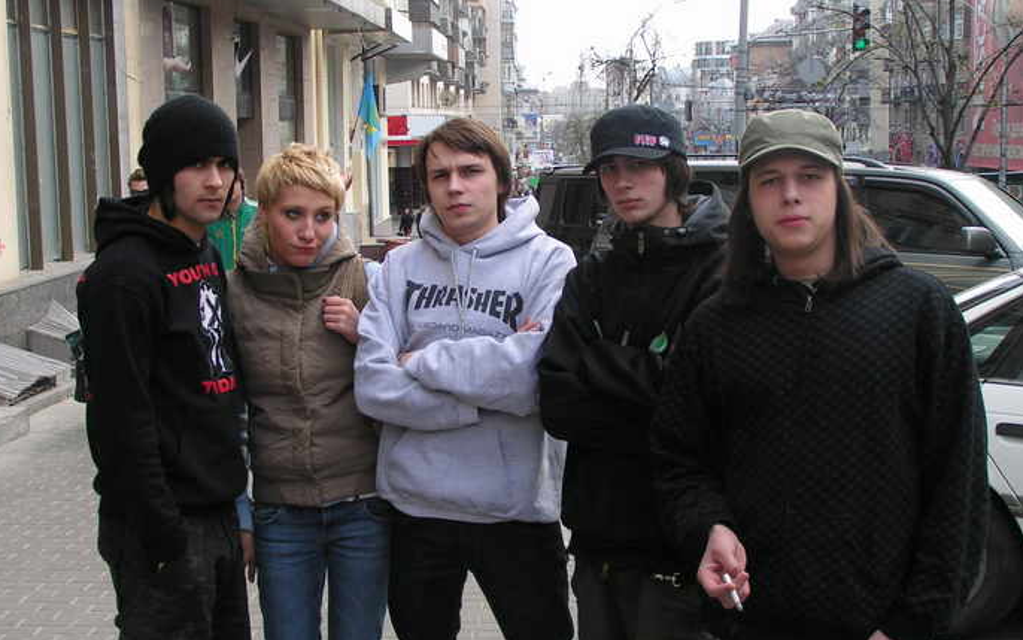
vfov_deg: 24.4
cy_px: 272
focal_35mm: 53
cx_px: 504
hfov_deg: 38.2
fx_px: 1478
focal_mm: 7.6
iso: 50
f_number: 4.5
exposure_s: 1/100
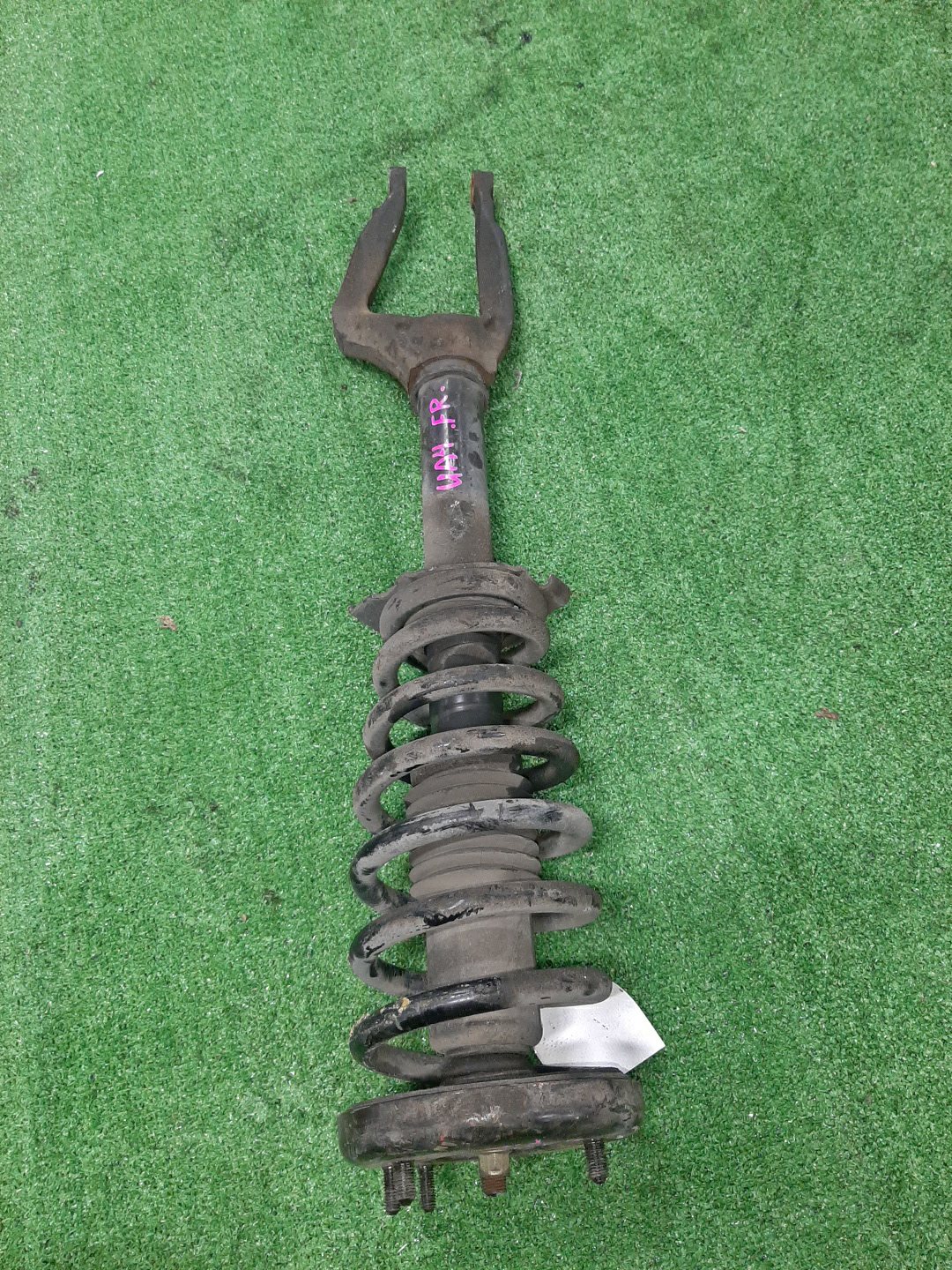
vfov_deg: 67.3
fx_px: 953
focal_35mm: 26
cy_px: 635
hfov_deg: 53.1
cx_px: 476
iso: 243
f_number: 1.7
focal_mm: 3.93
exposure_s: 1/50
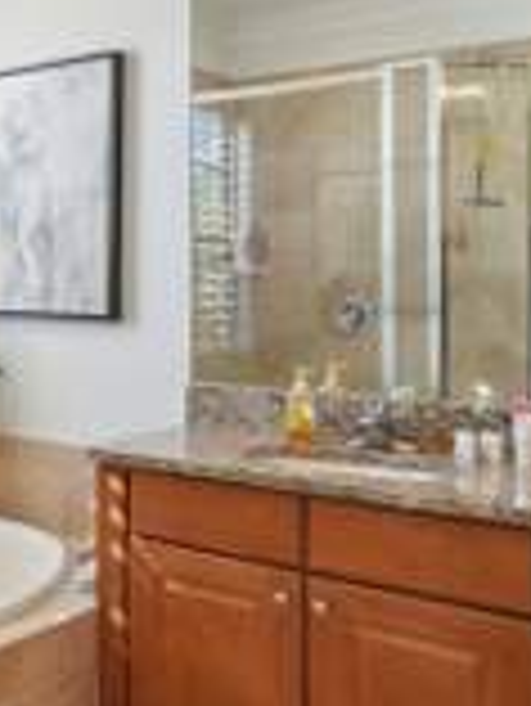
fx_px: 960
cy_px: 277
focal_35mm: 47
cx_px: -266
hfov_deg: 24.2
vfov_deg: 40.2
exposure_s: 1/25
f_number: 8
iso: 400
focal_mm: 16
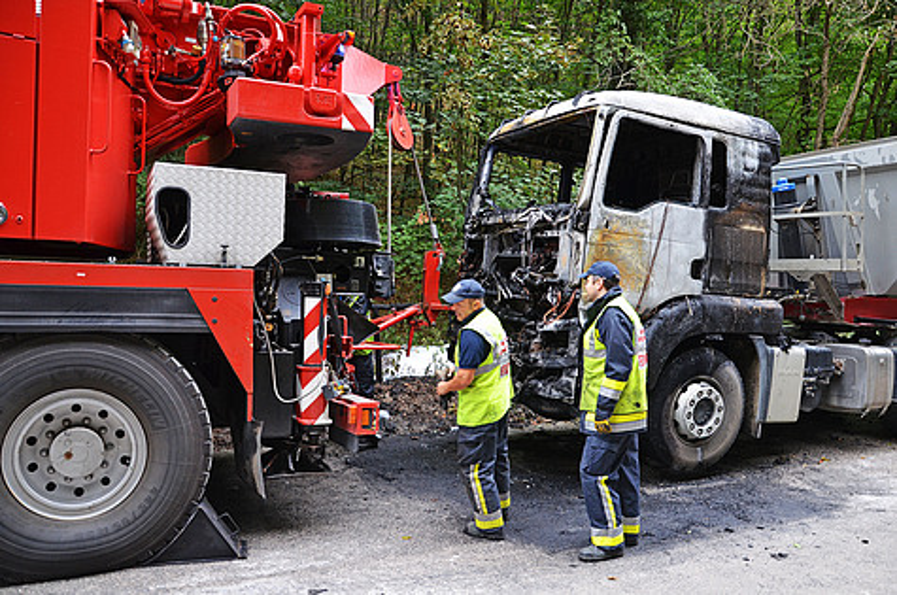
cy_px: 298
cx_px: 448
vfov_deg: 47.8
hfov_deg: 67.5
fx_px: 672
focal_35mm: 27
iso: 800
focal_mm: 18
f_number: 3.5
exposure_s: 1/40
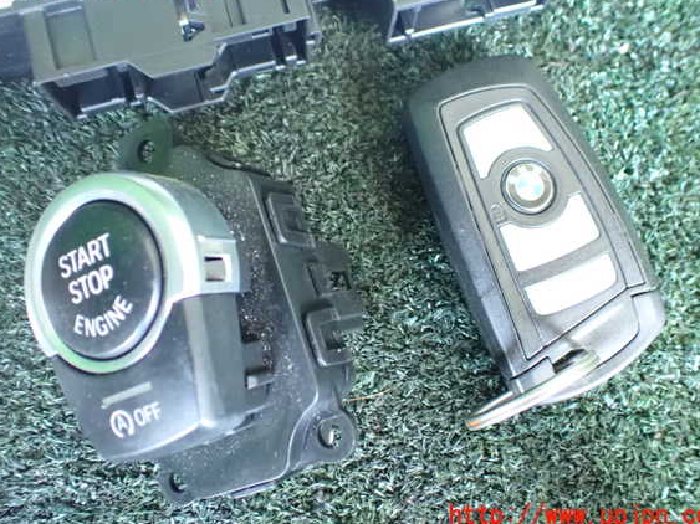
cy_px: 252
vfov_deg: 44.1
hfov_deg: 56.8
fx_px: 647
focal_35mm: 32
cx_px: 357
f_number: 2.3
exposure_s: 1/30
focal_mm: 5.4
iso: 1600
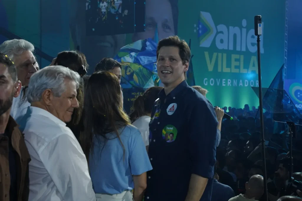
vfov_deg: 19.5
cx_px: 151
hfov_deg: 28.8
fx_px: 587
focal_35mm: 70
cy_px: 100
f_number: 7.1
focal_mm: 70
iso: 5000
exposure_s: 1/400
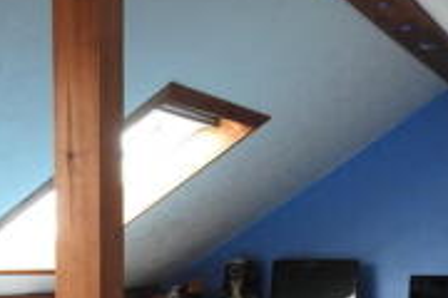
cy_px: 446
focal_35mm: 81
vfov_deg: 15.5
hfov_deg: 25.0
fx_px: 1008
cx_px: 200
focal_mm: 4.3
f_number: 3.3
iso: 160
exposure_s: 1/30
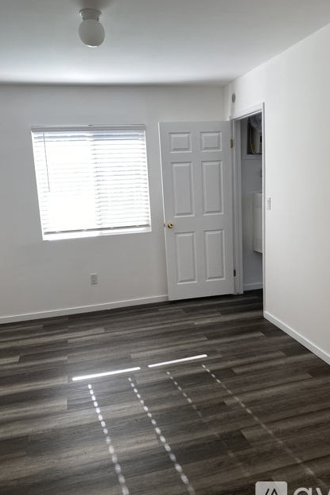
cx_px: 185
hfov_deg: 44.9
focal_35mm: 29
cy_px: 248
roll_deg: +1.3
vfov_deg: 63.6
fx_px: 398
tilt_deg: -8.5
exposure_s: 1/120
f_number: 1.8
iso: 40
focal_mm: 4.25
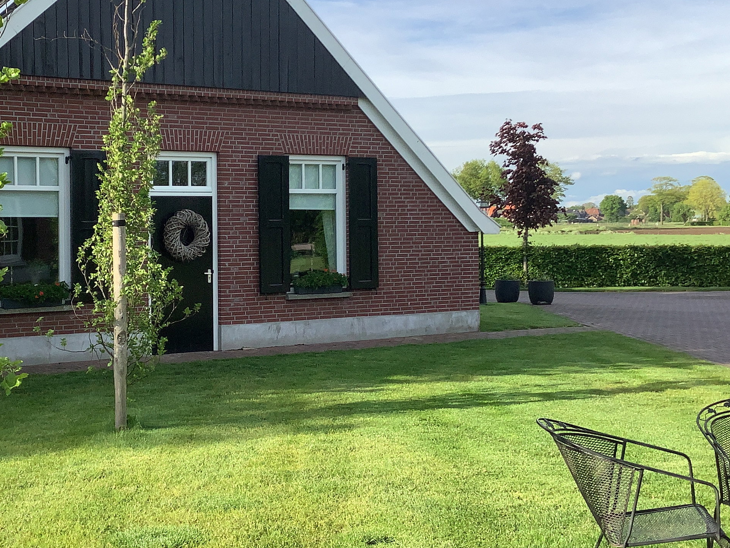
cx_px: 224
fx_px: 1118
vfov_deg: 27.5
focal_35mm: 53
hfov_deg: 35.7
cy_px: 240
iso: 25
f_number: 2.4
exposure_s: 1/679
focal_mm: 3.3
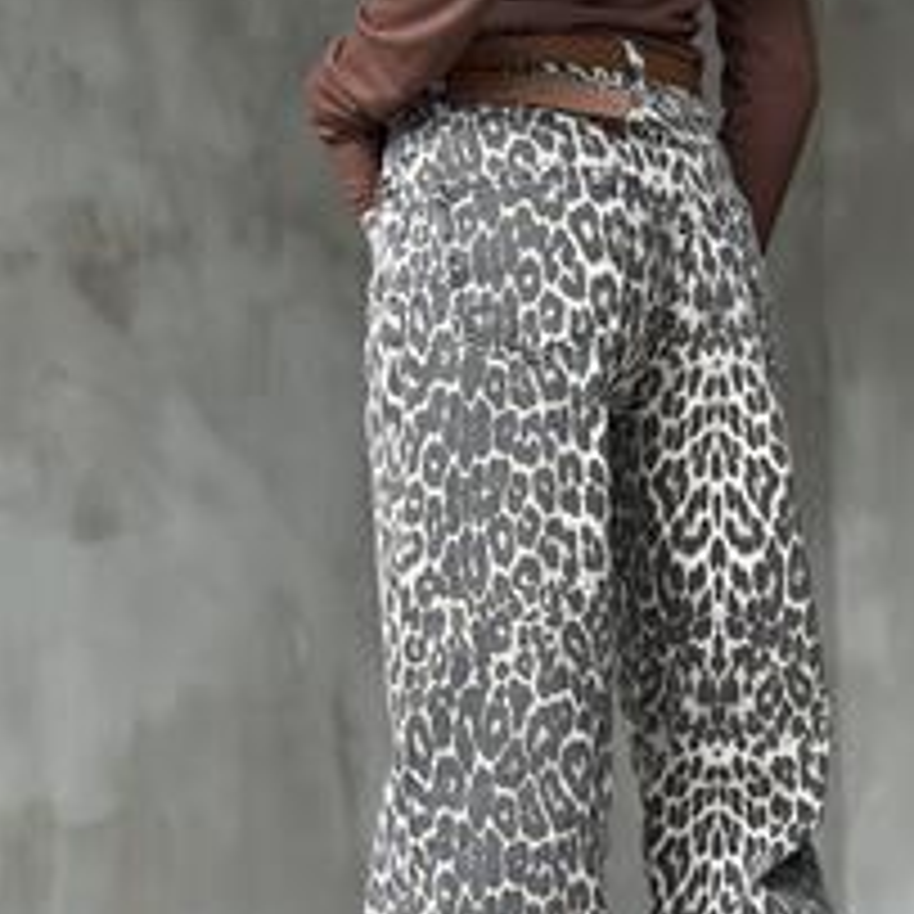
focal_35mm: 89
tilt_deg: +4.6
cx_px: 572
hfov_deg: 19.5
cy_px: 635
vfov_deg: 19.4
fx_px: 2659
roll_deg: -0.8
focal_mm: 6.86
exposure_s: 1/60
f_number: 1.78
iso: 320
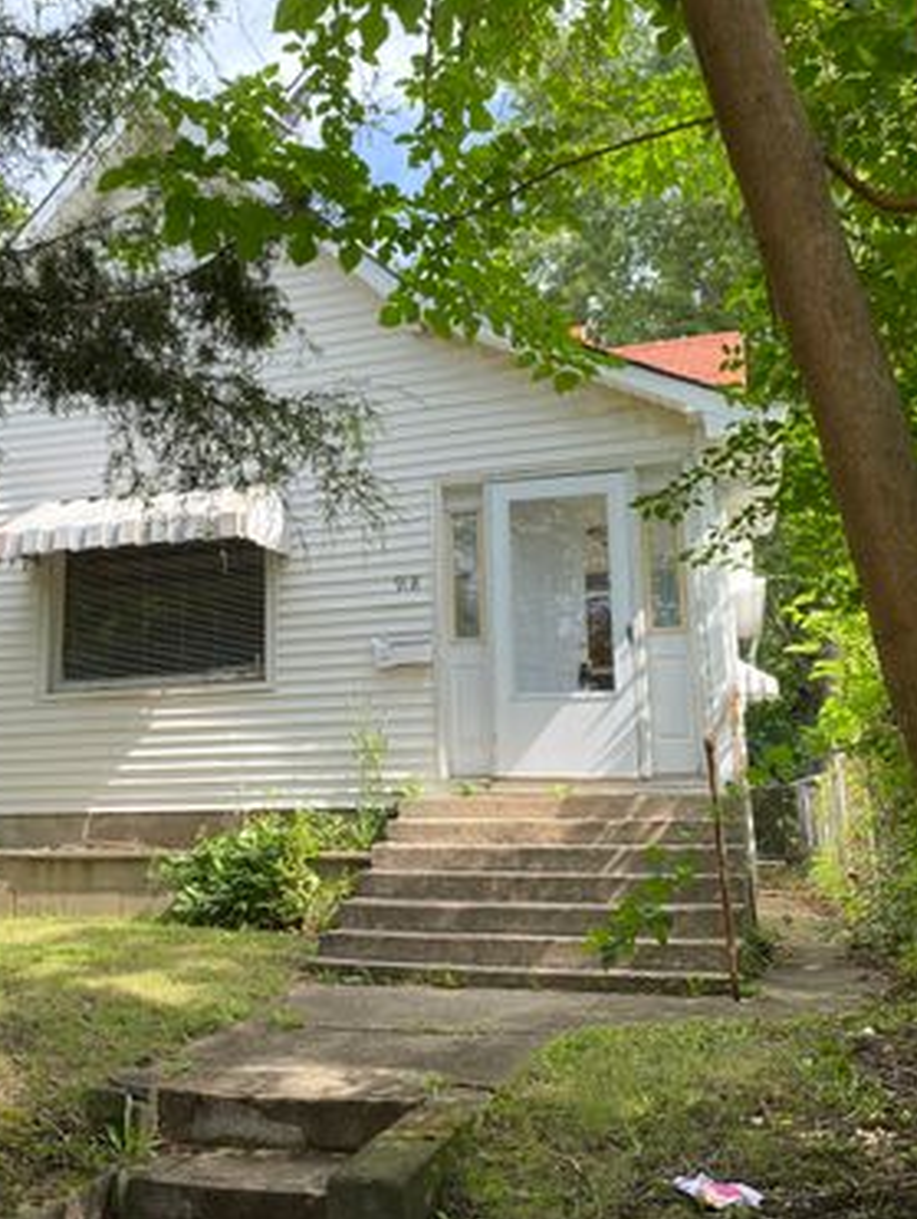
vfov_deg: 52.6
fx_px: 1234
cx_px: 299
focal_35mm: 35
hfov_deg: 40.2
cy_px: 613
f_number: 1.8
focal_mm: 4.25
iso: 32
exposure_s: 1/479
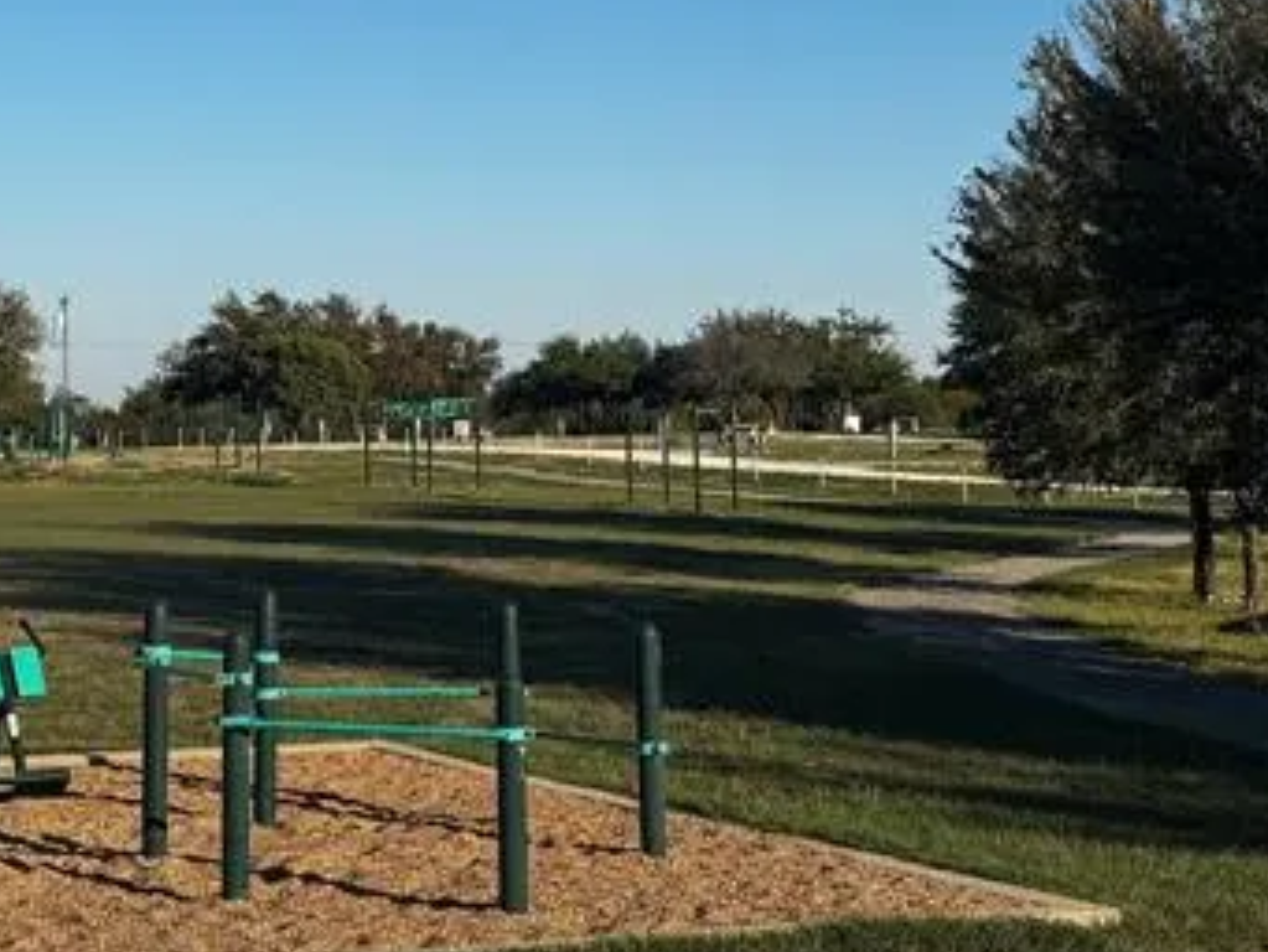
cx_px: 416
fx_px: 2638
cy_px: 71
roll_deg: +1.2
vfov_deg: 20.0
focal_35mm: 72
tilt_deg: +8.2
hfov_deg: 26.9
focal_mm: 6.76
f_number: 1.78
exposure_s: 1/4310
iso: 80
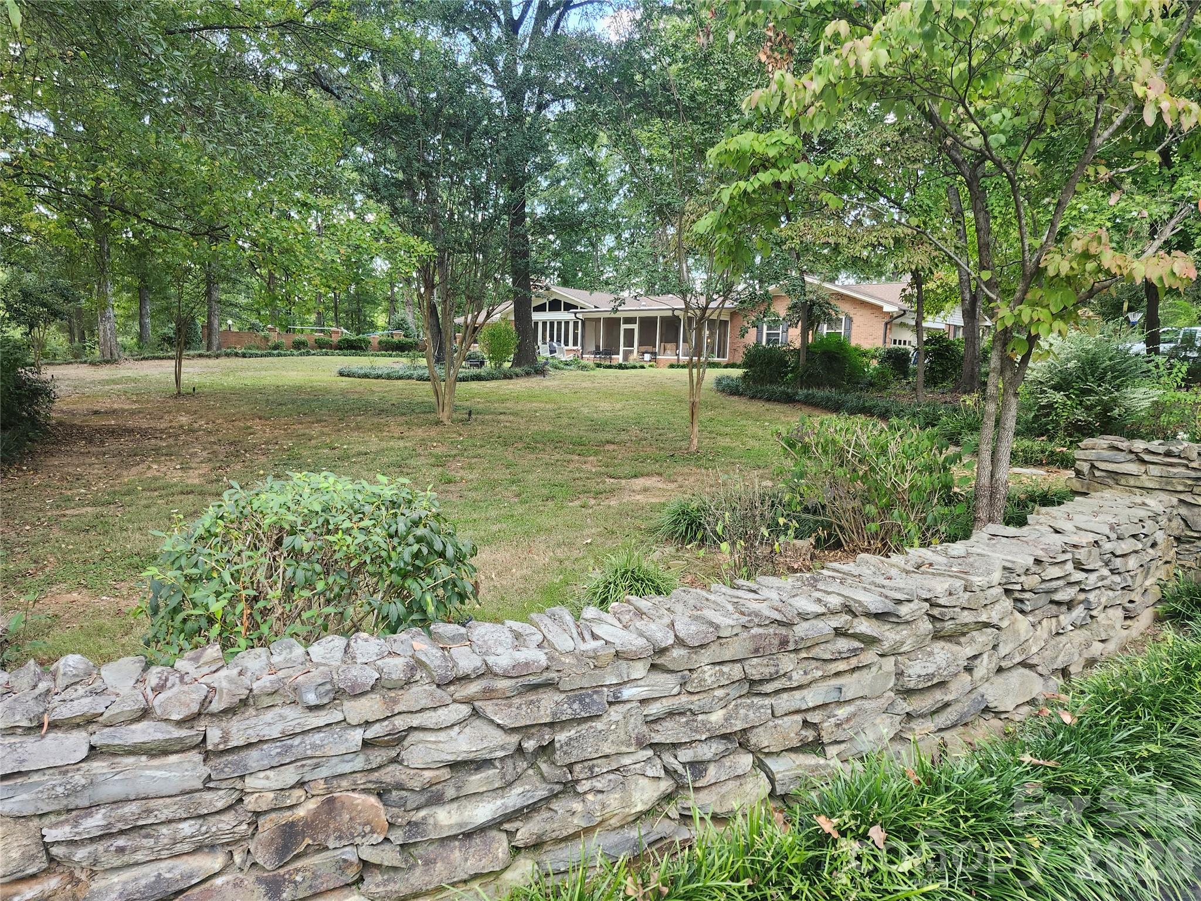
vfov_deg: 58.9
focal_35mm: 23
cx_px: 600
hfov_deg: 73.9
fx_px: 798
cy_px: 450
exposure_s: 1/180
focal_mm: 5.54
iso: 200
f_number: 1.8
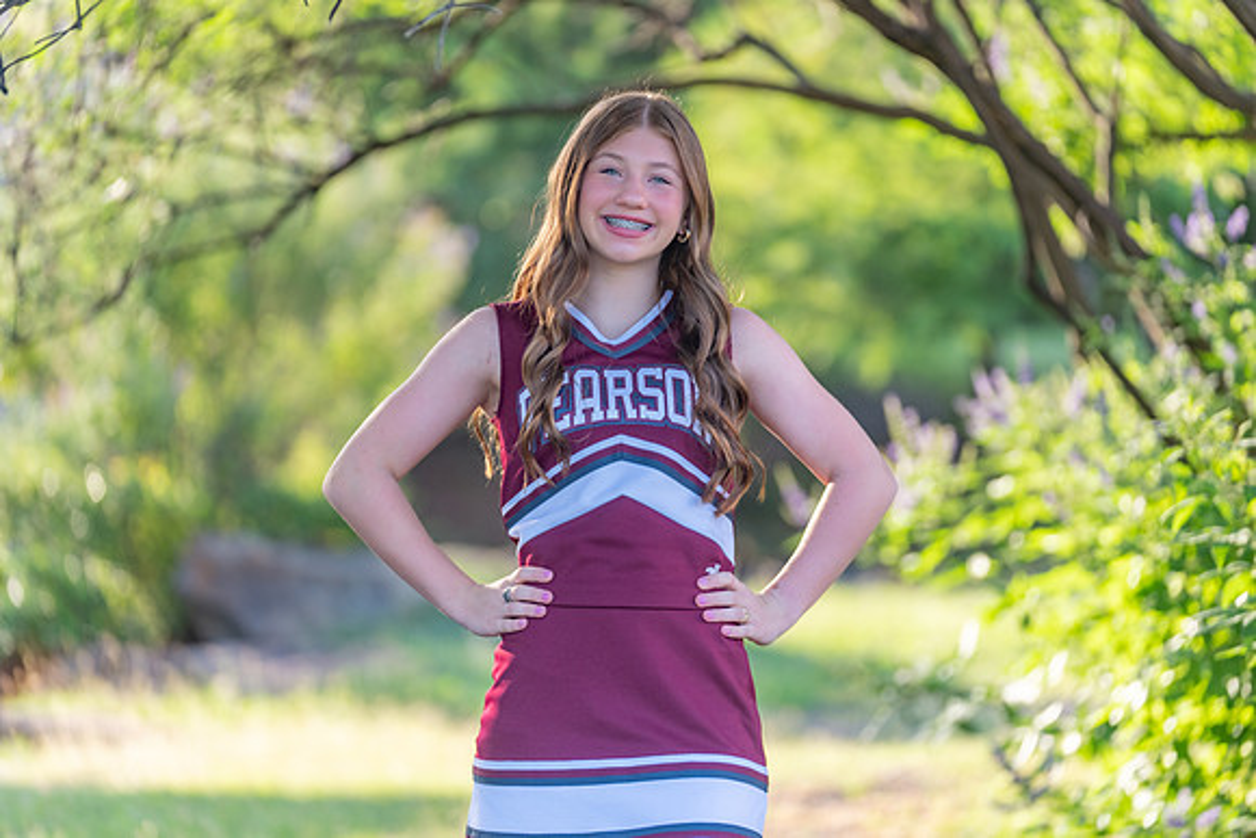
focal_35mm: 142
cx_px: 628
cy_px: 419
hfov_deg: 14.4
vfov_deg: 9.7
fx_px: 4955
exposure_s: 1/320
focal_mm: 142
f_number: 2.8
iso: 200
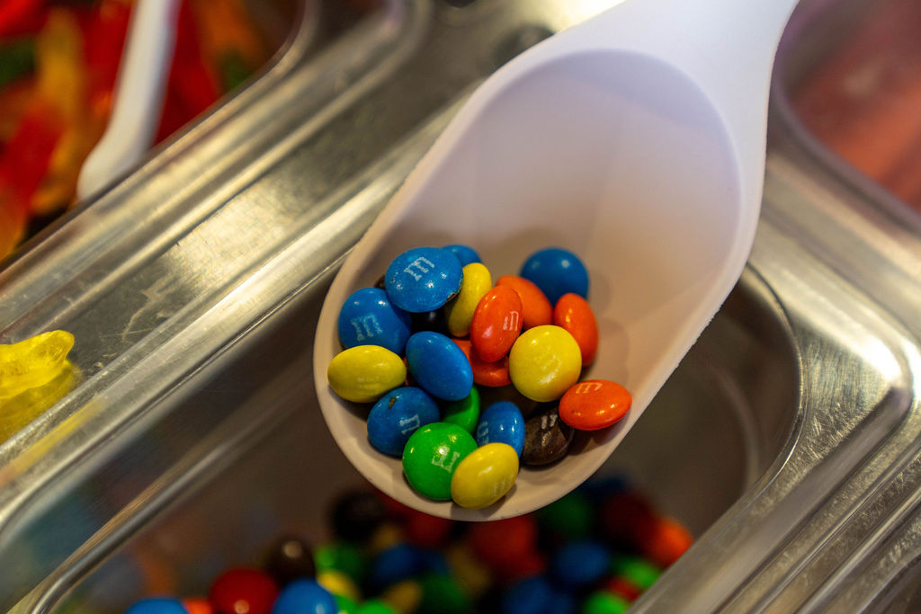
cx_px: 460
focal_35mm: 70
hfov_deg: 28.8
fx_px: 1791
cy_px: 307
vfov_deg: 19.5
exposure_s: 1/400
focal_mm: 70
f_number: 2.8
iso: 500
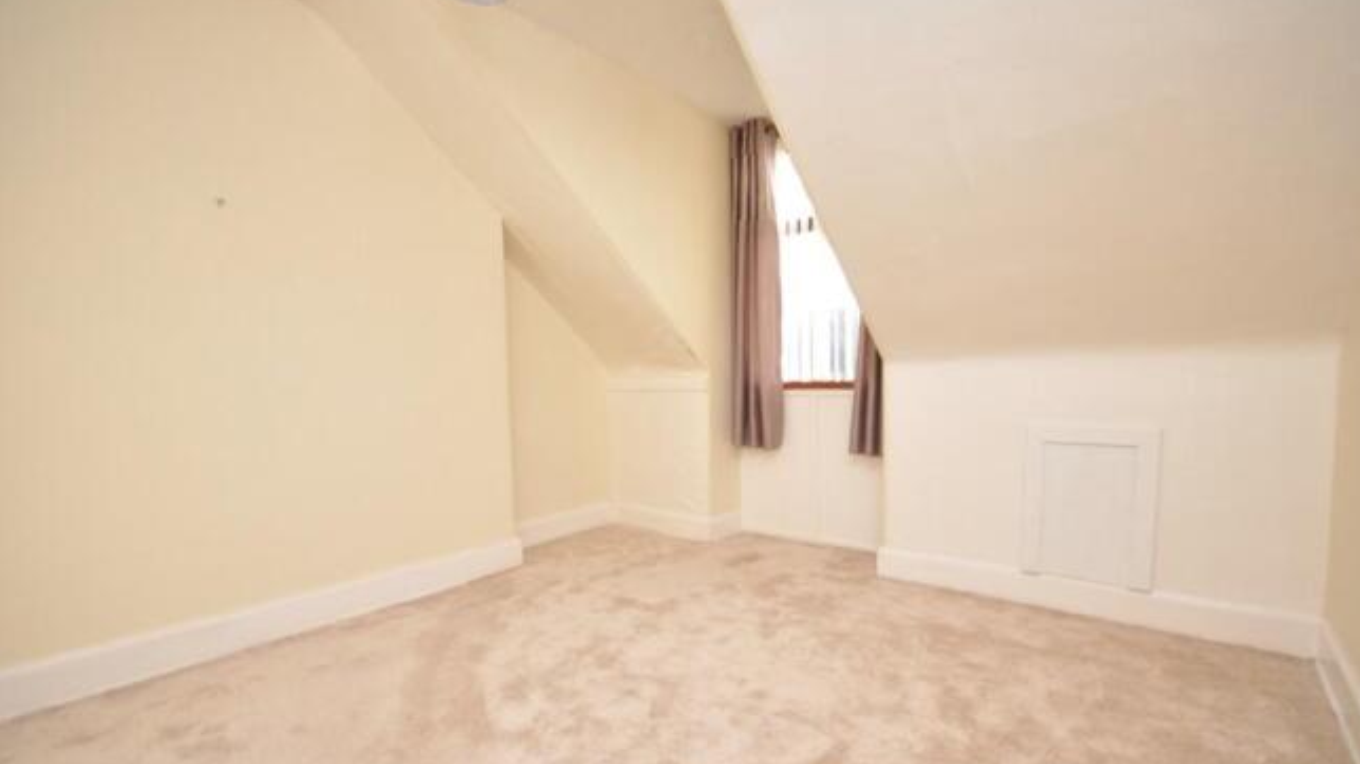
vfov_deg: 66.8
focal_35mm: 16
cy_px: 433
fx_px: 577
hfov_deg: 99.4
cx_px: 691
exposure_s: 1/80
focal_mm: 10
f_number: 4.5
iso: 200
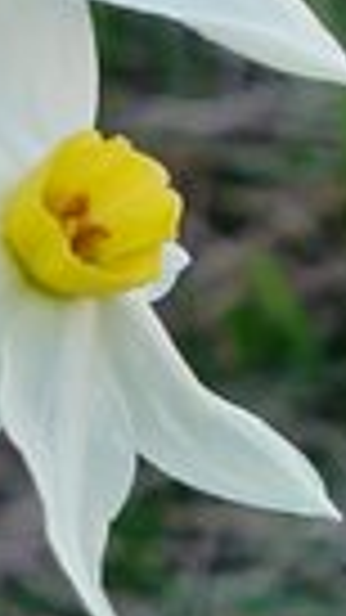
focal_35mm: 138
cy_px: 94
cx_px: -485
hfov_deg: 8.1
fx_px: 2252
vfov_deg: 15.4
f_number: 2.8
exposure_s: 1/100
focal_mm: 5.58
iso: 200
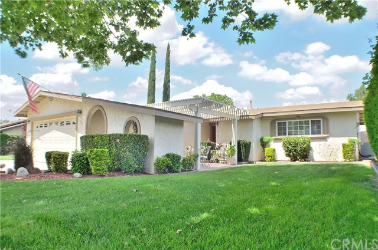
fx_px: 314
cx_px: 189
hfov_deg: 62.0
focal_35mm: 30
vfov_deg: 43.4
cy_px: 125
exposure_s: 1/500
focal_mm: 20
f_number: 11
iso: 320
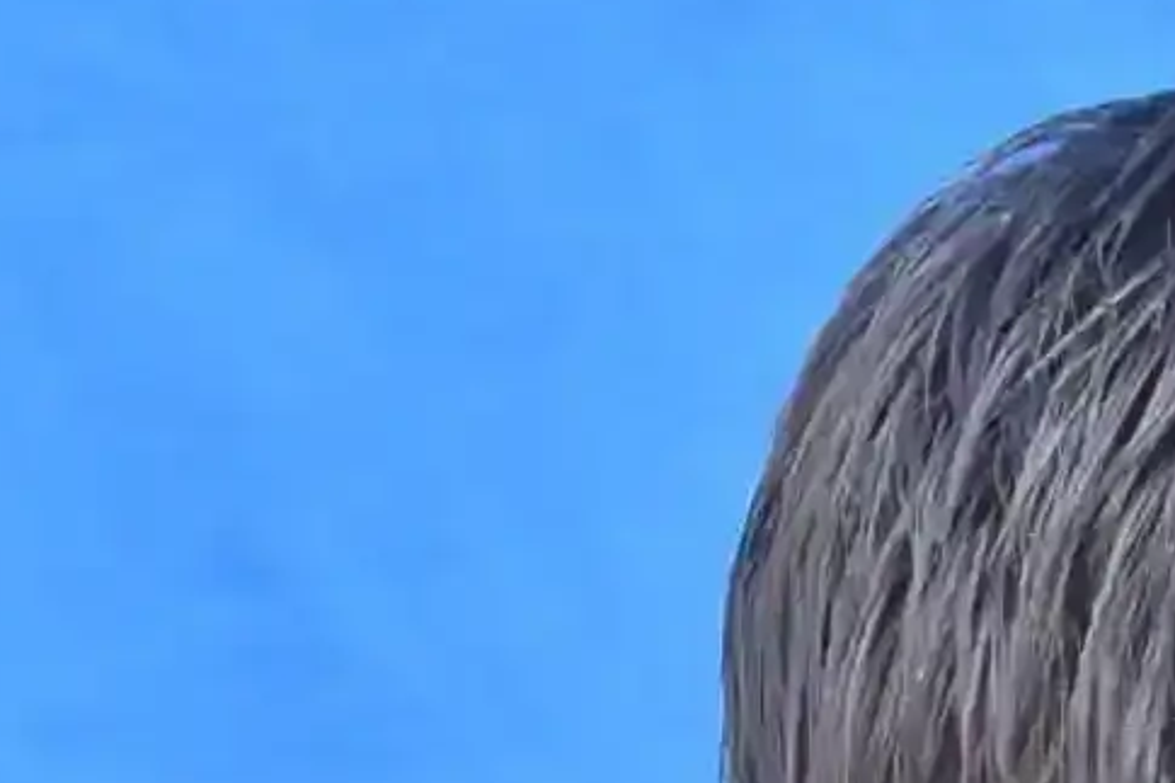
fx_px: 10574
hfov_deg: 6.2
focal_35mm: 324
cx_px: 2113
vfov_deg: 4.2
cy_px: 1886
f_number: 7.1
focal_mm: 35
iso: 500
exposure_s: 1/60
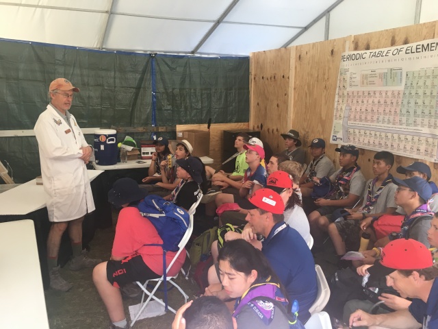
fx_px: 367
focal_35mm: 29
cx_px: 219
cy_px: 164
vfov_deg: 48.2
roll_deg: +3.0
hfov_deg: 61.7
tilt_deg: -6.5
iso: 25
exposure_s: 1/30
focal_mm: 4.15
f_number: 2.2
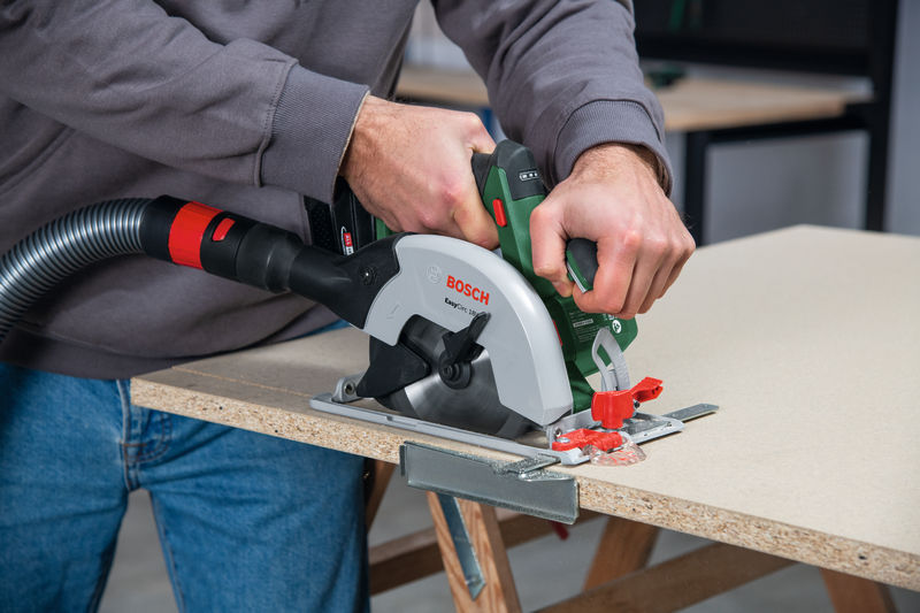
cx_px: 460
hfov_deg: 23.9
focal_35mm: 85
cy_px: 306
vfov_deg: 16.1
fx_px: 2172
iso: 500
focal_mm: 85
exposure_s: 1/160
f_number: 5.6
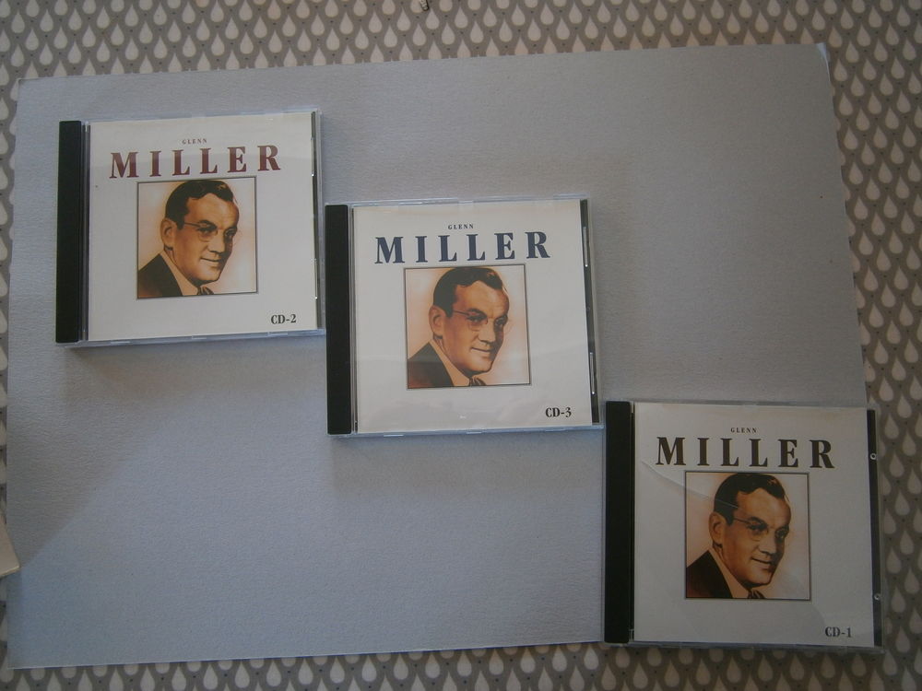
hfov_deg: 67.3
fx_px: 693
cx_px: 461
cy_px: 346
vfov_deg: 53.1
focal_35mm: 26
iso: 100
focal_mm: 4.7
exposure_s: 1/30
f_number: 2.8
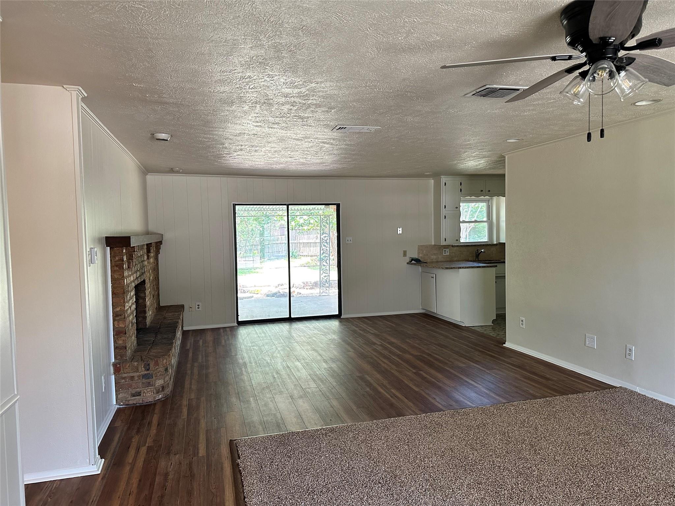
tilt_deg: -3.2
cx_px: 338
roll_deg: +1.1
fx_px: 468
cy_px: 253
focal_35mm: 24
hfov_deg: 71.6
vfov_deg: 56.8
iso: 200
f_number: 1.78
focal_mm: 6.86
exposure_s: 1/121
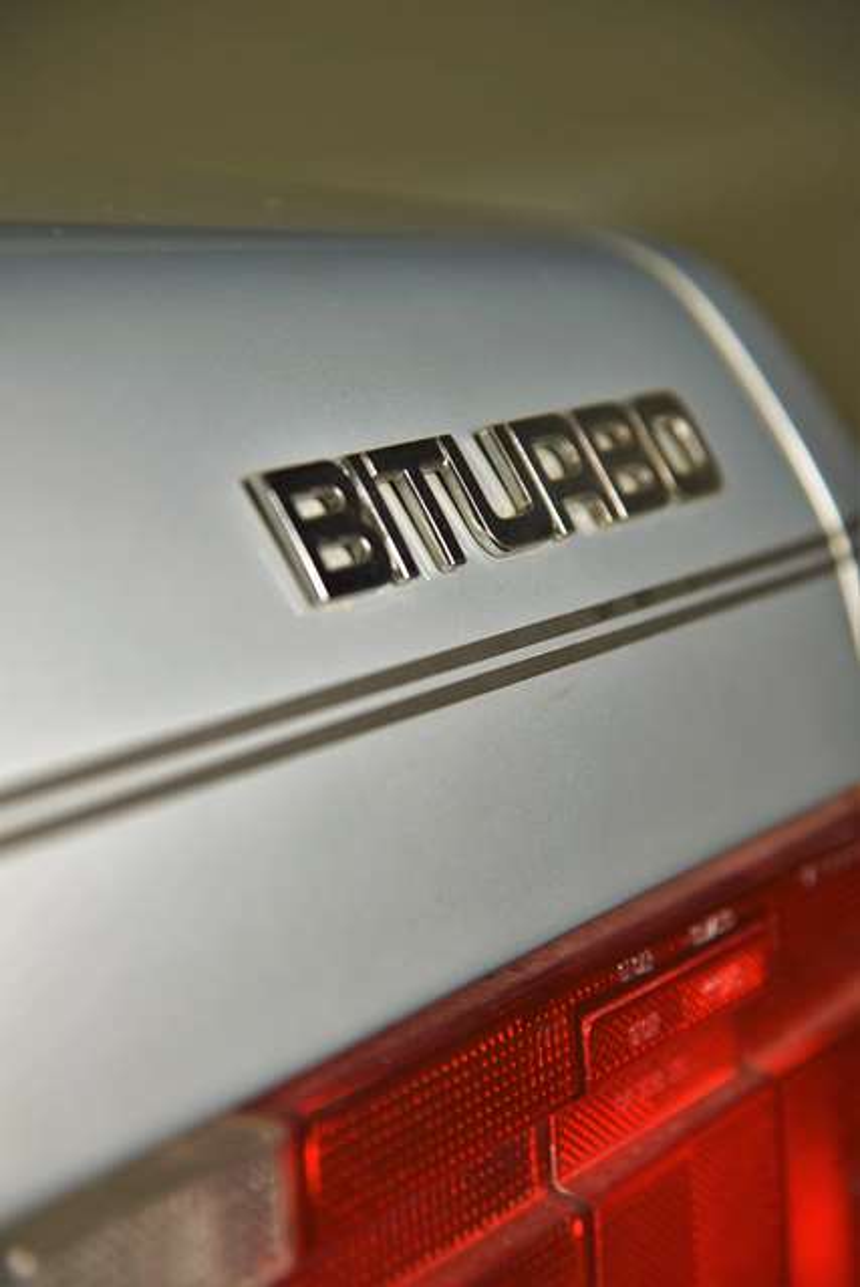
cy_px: 644
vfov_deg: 17.1
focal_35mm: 120
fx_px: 4293
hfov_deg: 11.4
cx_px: 430
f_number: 5
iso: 400
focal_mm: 120
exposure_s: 1/50
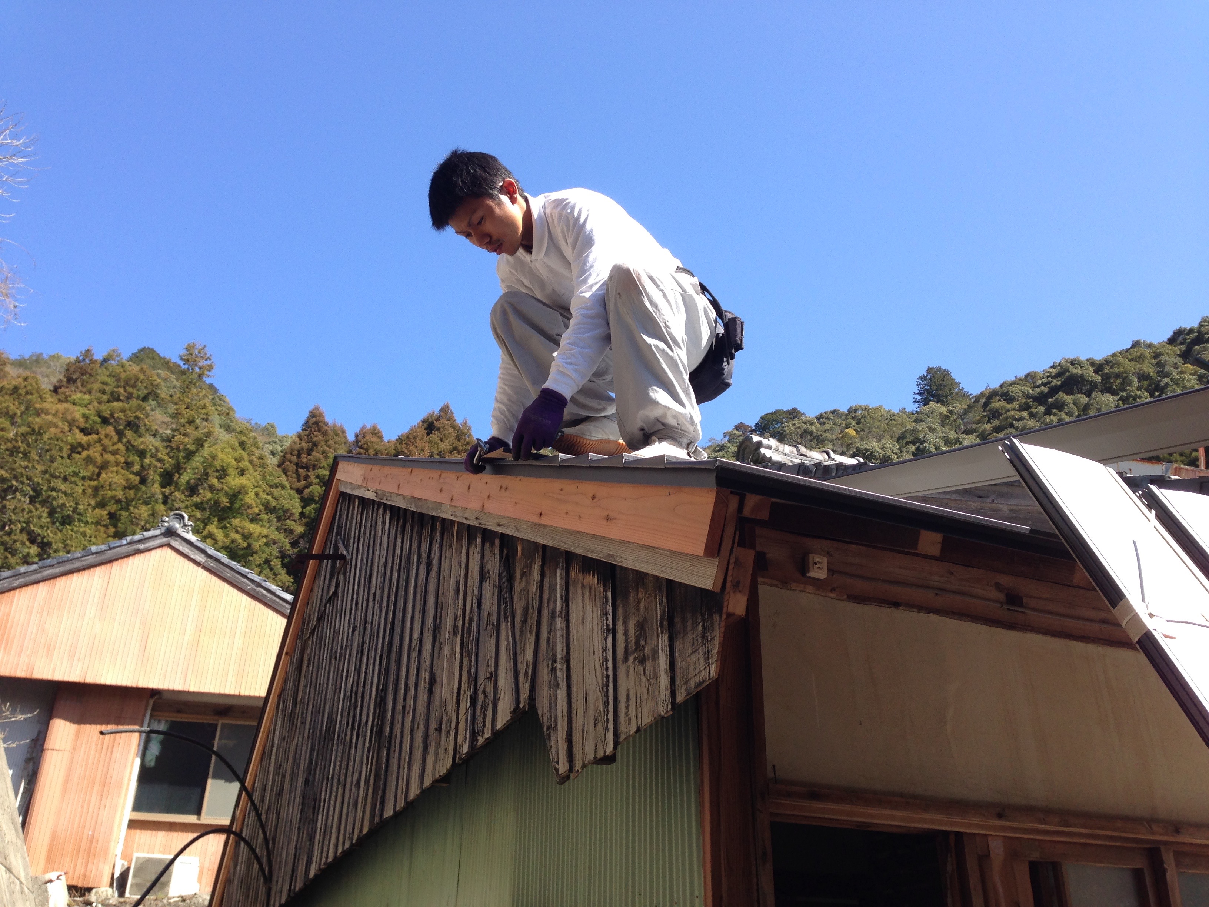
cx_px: 604
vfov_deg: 42.9
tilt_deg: +27.9
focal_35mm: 33
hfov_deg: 55.4
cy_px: 454
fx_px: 1153
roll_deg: -2.9
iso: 50
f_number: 2.4
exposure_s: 1/536
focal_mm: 4.12
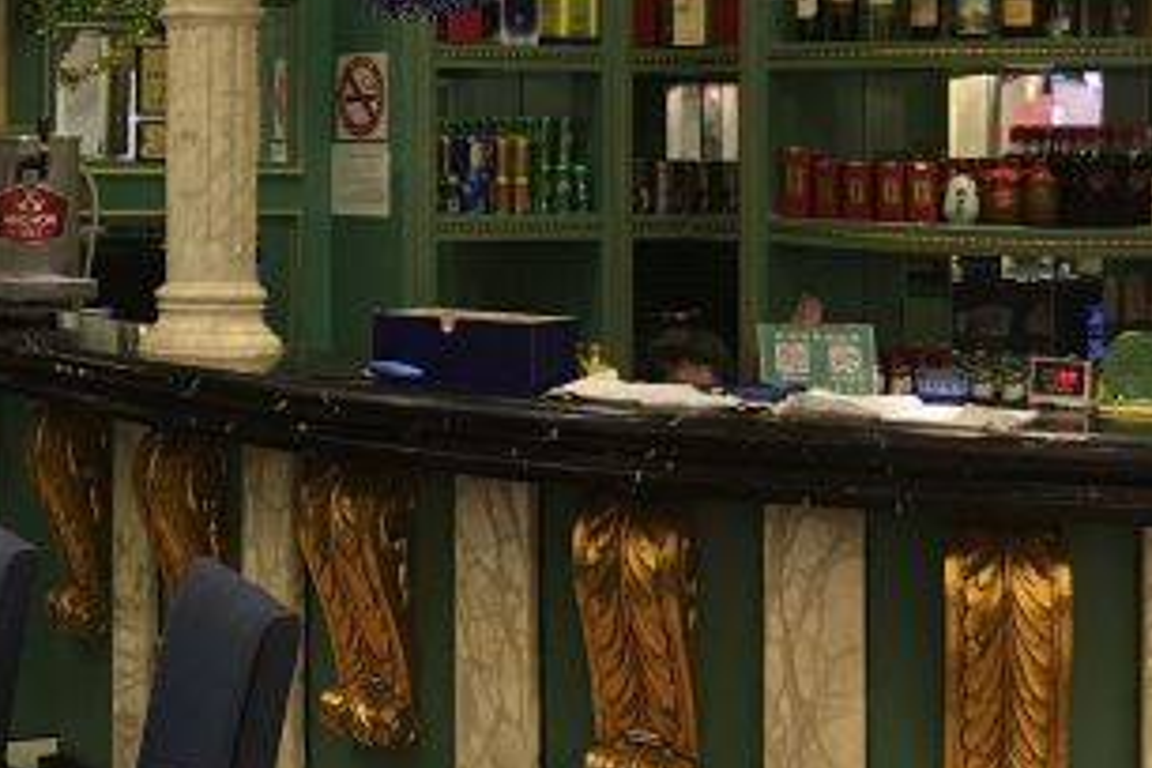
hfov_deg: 26.7
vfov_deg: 19.5
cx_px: -139
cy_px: 141
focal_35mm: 69
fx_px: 2208
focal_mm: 4.15
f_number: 2.2
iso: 40
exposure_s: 1/33
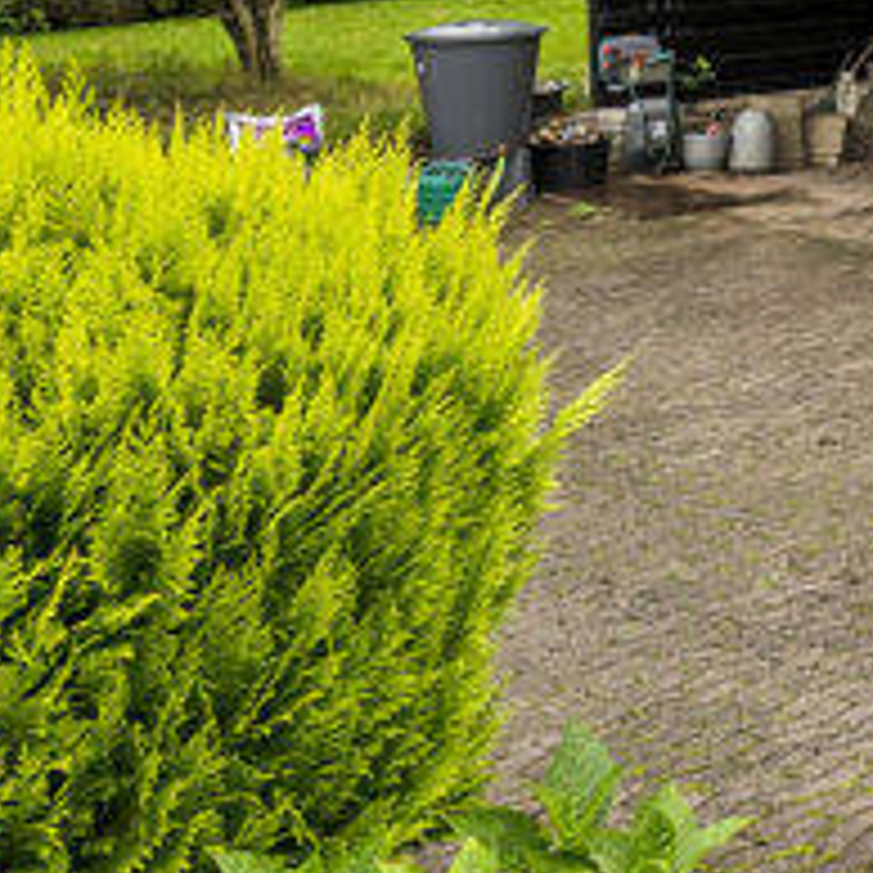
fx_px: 2247
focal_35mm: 79
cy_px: -209
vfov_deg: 20.4
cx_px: 1624
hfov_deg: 17.4
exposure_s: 1/250
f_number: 8
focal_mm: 15
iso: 500
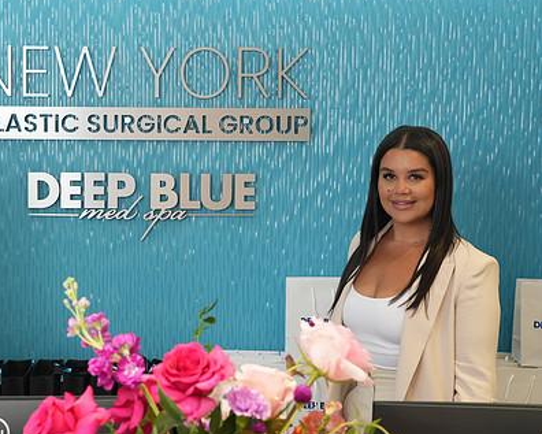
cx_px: 146
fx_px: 1059
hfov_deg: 28.4
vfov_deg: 23.1
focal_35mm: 66
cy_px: 180
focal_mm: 48
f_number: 5.6
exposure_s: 1/250
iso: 1600
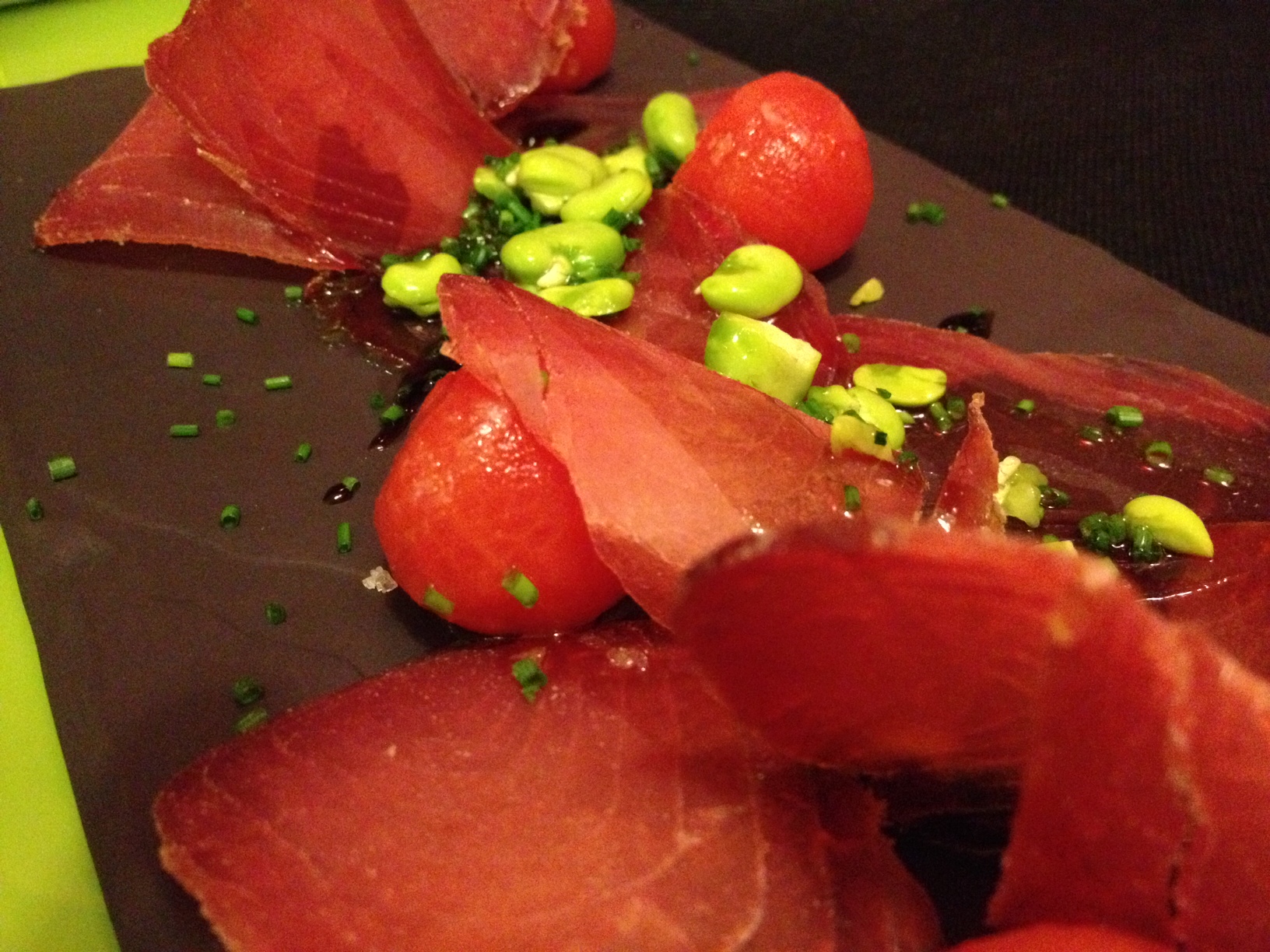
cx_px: 635
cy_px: 476
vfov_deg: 40.7
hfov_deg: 52.6
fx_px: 1284
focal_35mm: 35
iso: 800
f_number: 2.4
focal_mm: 4.28
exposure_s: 1/15
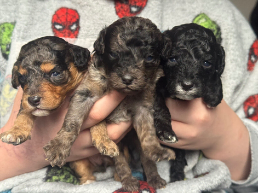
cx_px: 129
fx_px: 358
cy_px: 96
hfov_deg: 39.7
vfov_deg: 30.3
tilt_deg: +3.7
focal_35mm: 48
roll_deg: -0.4
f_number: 1.78
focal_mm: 6.76
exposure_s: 1/56
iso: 250
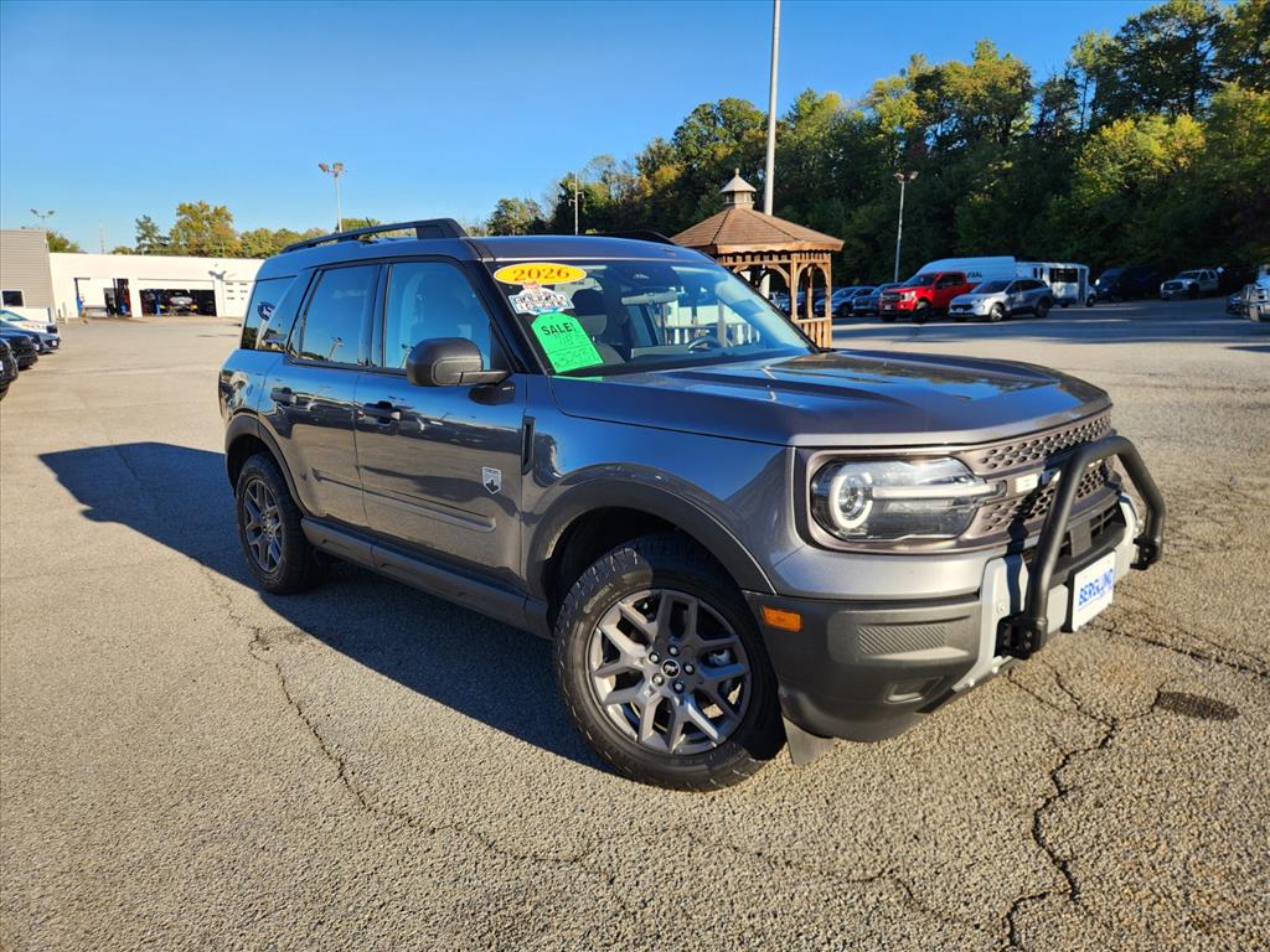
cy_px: 476
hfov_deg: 73.9
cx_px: 635
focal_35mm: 23
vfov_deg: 58.9
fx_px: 844
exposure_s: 1/897
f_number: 1.8
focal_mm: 5.4
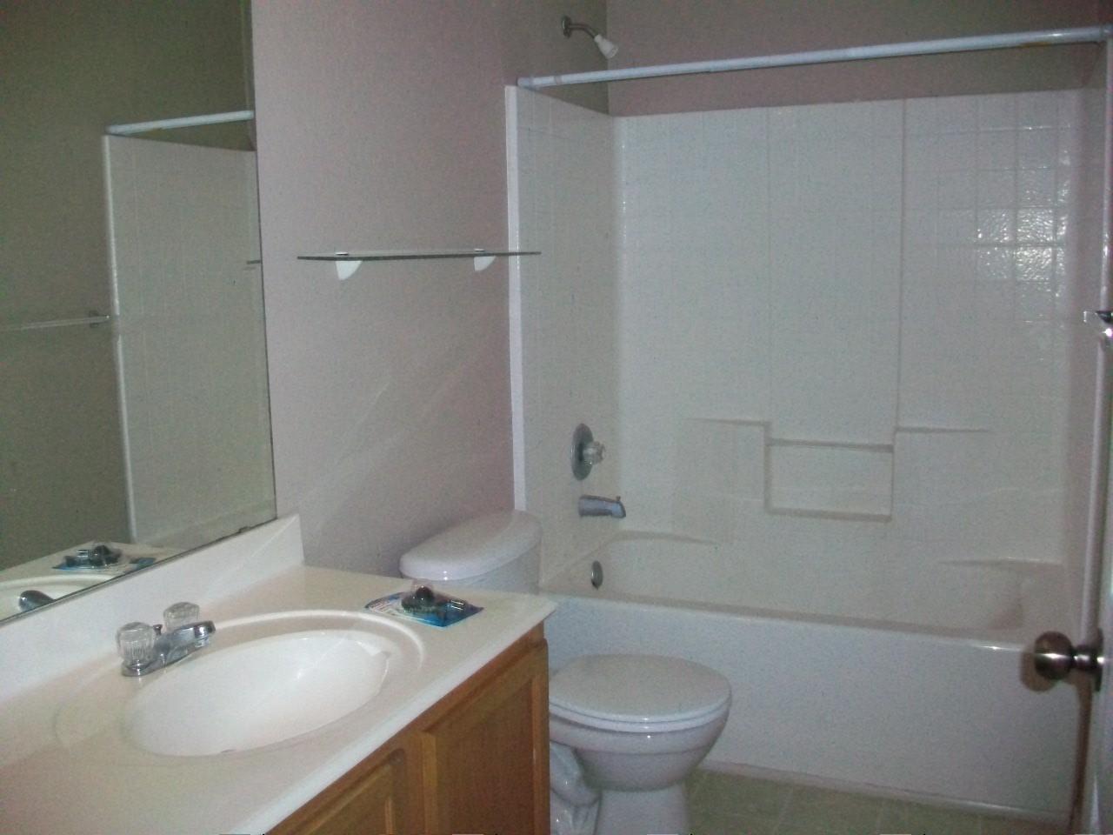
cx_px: 556
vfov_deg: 44.2
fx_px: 1029
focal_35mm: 32
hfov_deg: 56.8
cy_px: 418
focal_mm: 5.7
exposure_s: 1/500
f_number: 2.8
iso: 400
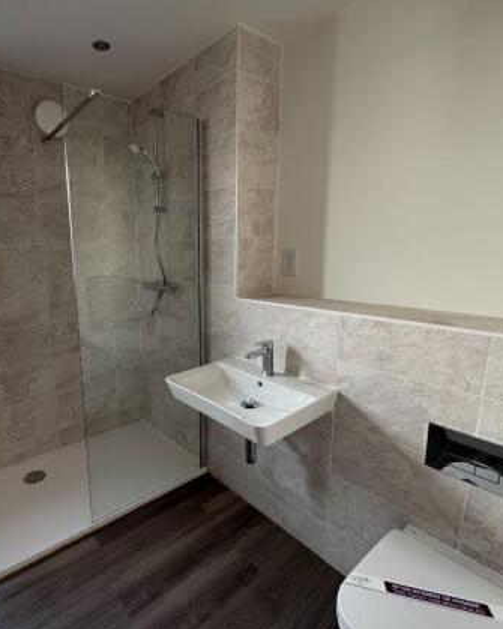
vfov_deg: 83.3
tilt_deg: -9.9
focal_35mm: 19
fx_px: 354
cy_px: 314
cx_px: 181
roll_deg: +2.3
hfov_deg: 69.4
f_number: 2.2
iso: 250
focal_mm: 2.22
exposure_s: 1/99
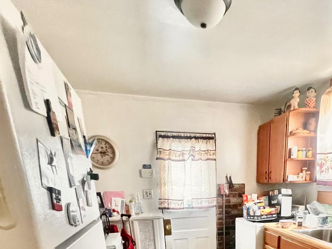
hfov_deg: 69.4
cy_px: 257
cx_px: 223
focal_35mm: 24
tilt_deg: -17.7
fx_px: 230
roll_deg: +1.8
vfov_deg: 46.2
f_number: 1.8
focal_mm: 1.57
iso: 640
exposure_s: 1/60
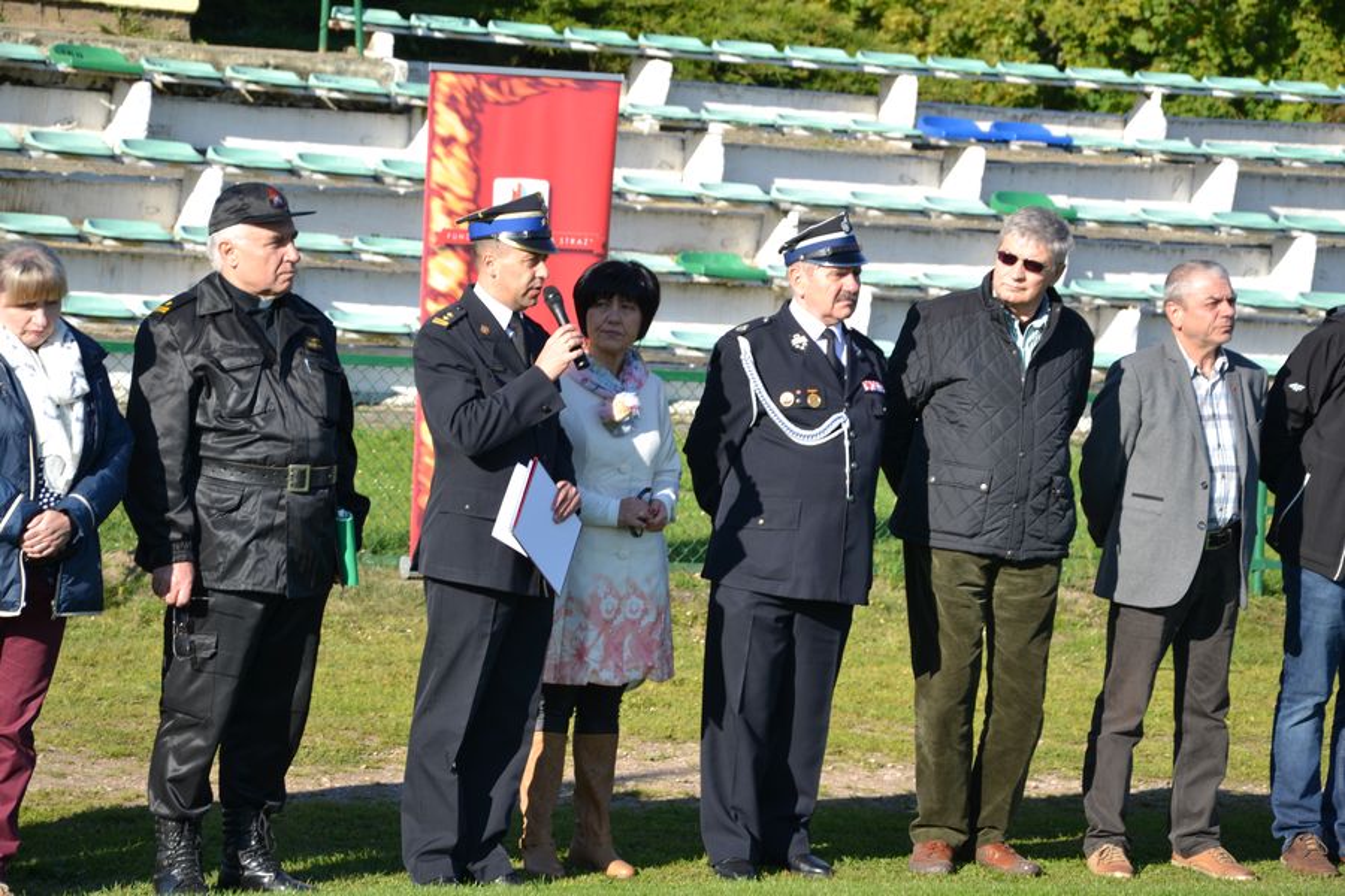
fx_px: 5155
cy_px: 448
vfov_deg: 9.9
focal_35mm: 138
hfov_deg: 14.9
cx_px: 672
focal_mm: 92
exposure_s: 1/200
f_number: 7.1
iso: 100
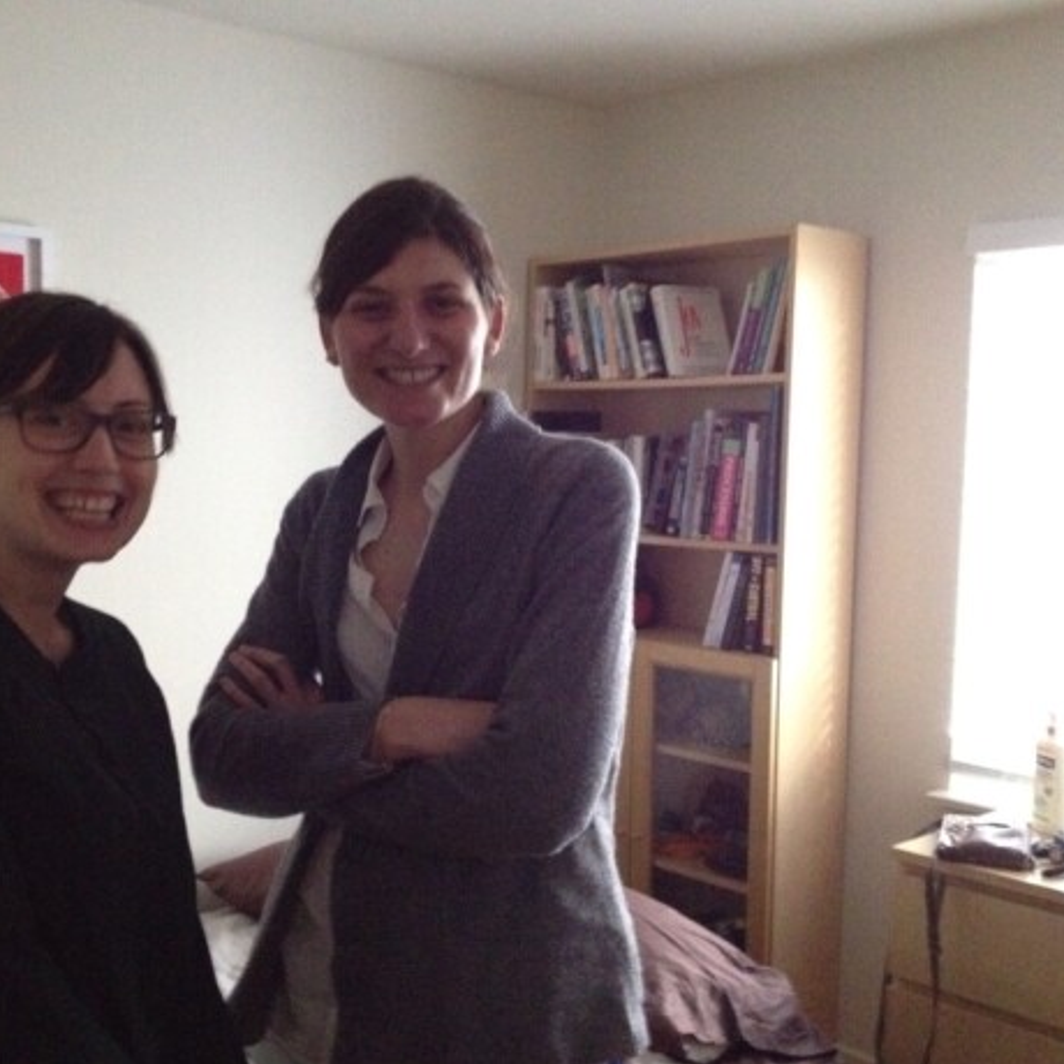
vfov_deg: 39.2
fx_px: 1495
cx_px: 363
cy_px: 553
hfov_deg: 38.8
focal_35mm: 43
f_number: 2.4
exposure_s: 1/15
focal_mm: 4.28
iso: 800
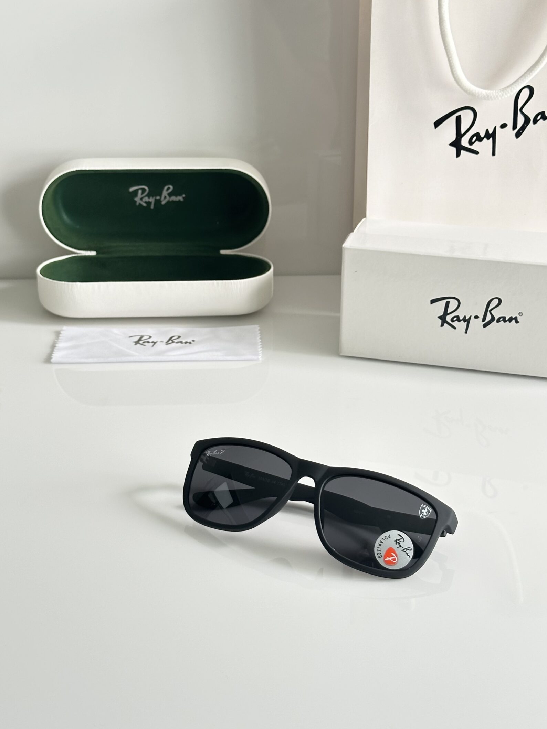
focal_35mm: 58
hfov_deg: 25.2
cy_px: 360
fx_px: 1222
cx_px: 270
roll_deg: +0.0
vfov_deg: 33.2
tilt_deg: -25.2
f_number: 1.78
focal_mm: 6.86
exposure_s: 1/100
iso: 125
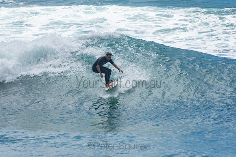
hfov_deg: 3.4
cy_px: 78
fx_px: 3934
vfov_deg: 2.3
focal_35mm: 600
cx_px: 118
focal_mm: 400
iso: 160
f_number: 5.6
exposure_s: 1/1250
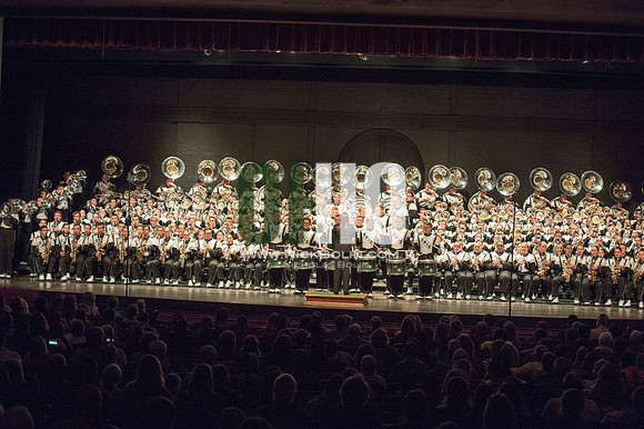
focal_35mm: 70
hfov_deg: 28.9
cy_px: 214
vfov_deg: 19.4
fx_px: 1251
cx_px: 322
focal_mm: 70
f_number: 2.8
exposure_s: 1/500
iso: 2500
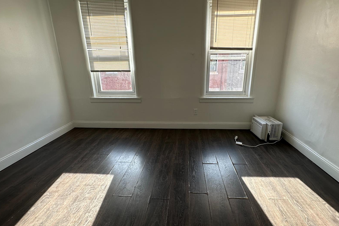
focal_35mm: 19
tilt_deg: -17.8
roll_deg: +0.8
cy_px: 123
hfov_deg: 86.9
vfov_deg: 64.4
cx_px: 177
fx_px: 179
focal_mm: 2.22
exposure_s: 1/154
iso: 40
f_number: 2.2
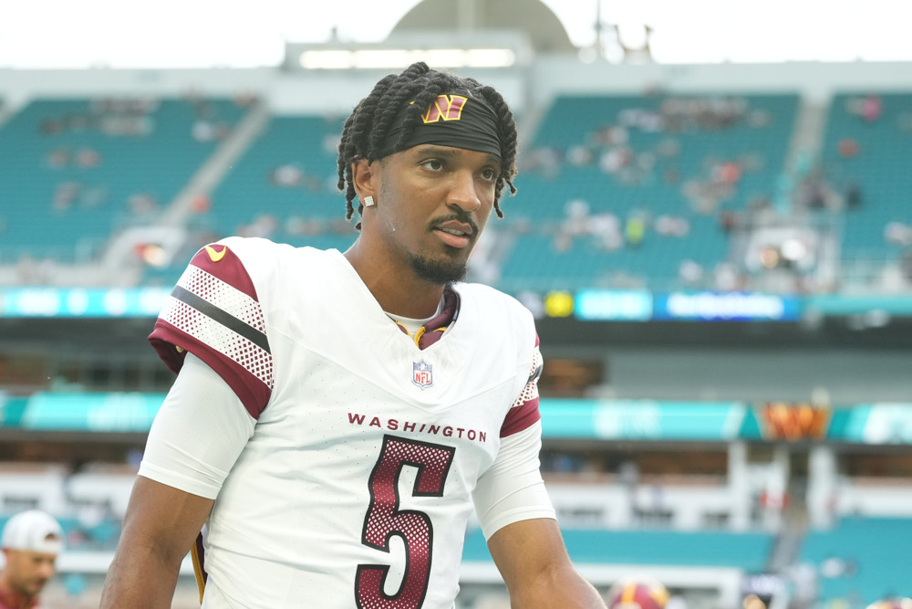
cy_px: 304
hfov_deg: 19.5
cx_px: 456
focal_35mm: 105
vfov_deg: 13.0
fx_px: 2660
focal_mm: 70
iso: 2000
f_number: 3.2
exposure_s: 1/1600
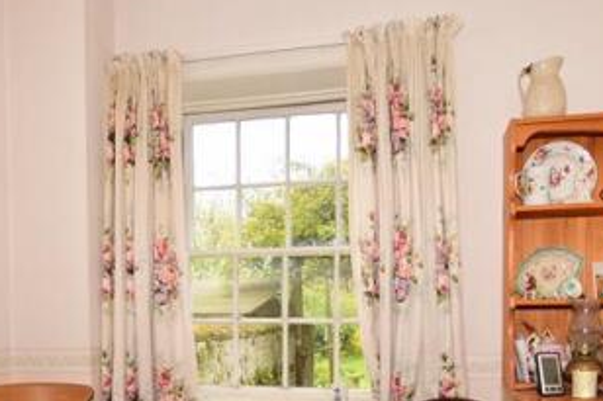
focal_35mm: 32
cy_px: 345
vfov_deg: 38.8
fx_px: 536
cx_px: 302
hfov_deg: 58.7
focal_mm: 10
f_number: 5.6
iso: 200
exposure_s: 1/125
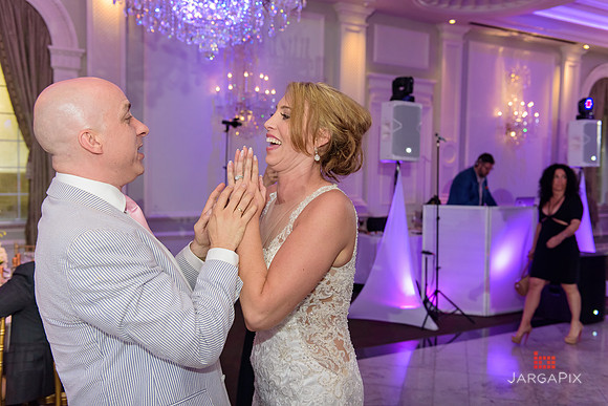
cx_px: 304
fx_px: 591
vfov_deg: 37.9
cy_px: 203
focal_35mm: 35
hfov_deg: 54.4
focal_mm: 35
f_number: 3.2
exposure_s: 1/125
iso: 1600
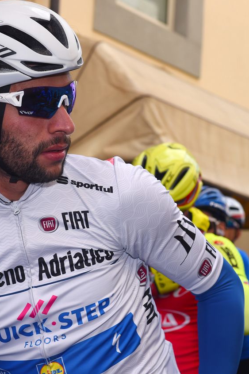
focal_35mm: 106
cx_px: 59
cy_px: 186
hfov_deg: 12.9
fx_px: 1100
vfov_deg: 19.3
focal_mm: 70
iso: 500
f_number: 8
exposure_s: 1/800
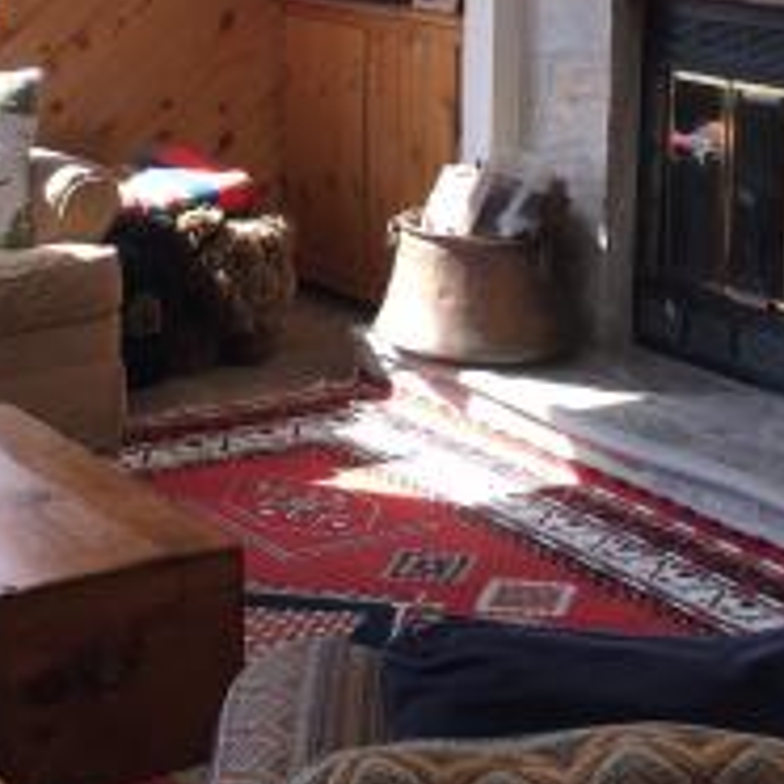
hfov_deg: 21.6
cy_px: 72
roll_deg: -1.0
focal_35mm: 80
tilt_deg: -7.1
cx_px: 430
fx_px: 2050
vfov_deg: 21.2
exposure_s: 1/120
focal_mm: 4.15
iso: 40
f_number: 2.2
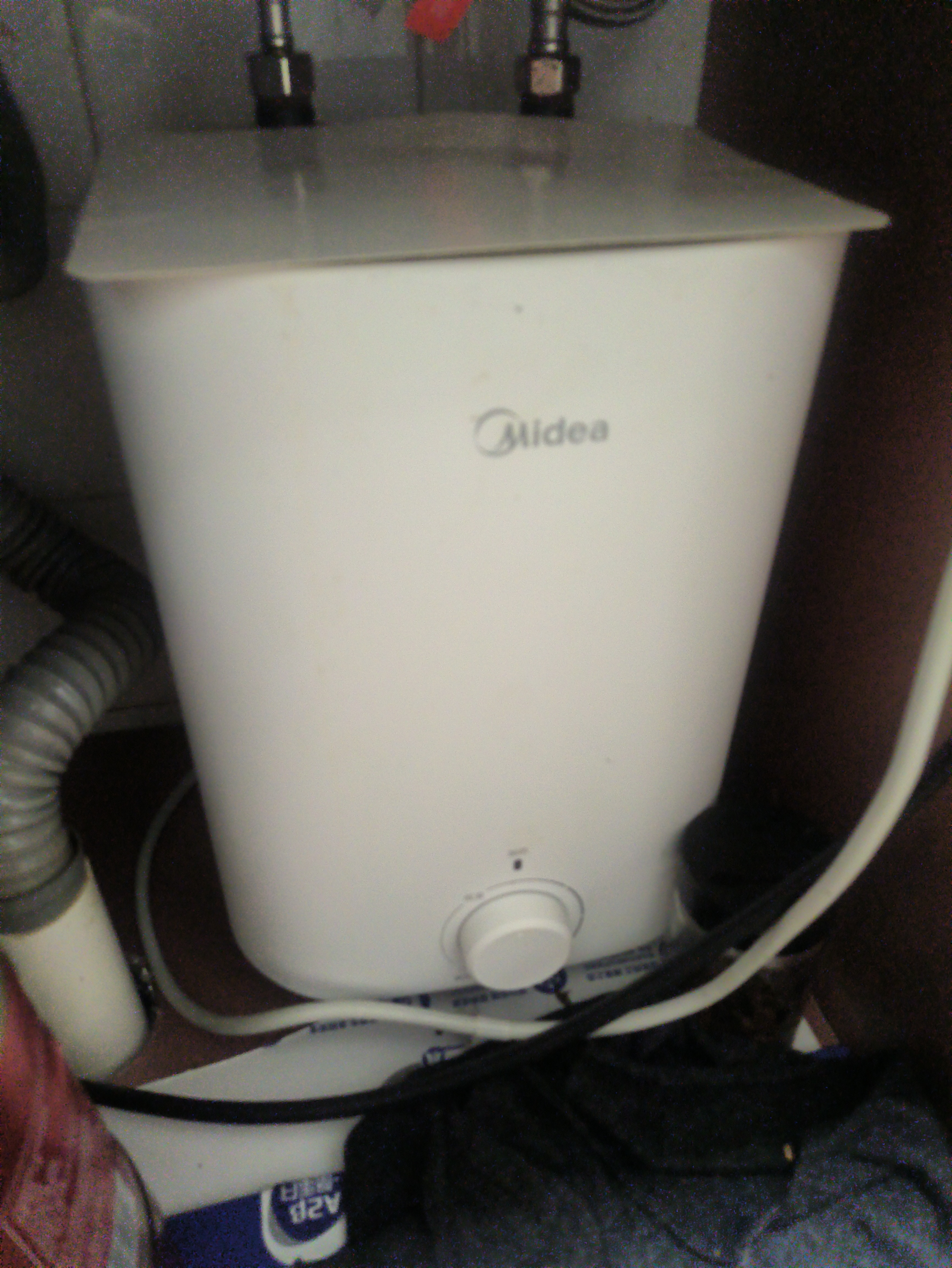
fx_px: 843
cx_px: 476
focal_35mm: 23
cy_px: 634
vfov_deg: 73.9
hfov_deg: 58.9
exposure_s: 1/20
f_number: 1.79
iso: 3101
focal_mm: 4.69
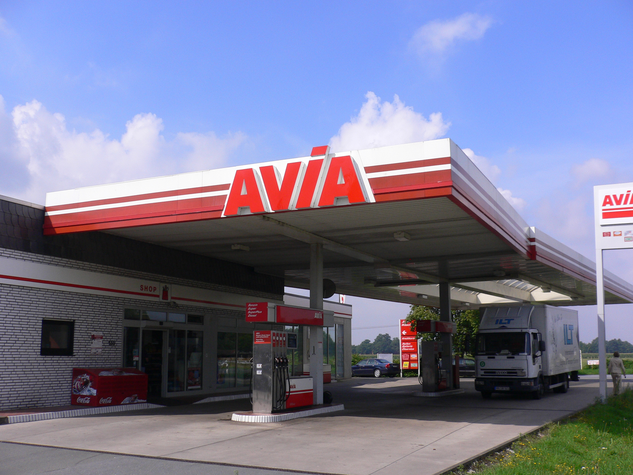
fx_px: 640
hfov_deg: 52.6
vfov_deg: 40.7
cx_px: 316
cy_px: 238
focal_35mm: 35
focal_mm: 5.8
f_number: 5.6
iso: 80
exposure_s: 1/400
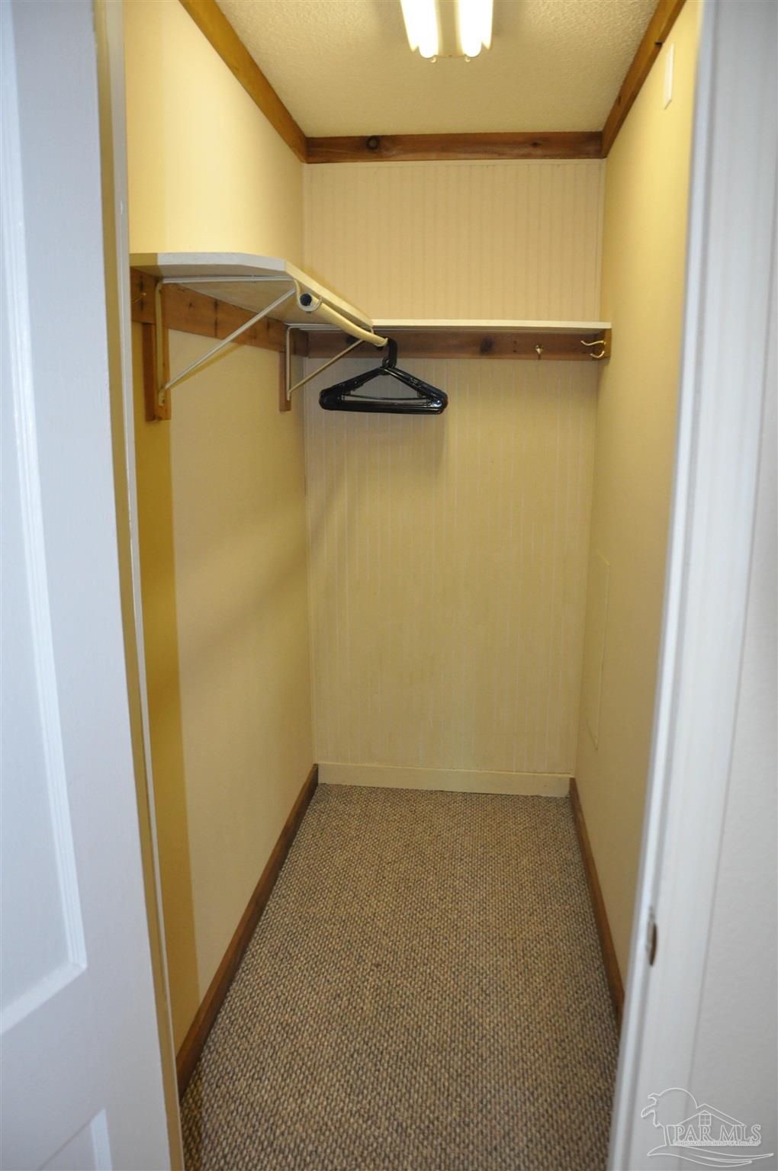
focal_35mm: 27
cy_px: 586
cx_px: 389
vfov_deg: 67.4
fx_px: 878
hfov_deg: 47.8
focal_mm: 18
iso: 1250
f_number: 4.5
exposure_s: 1/60
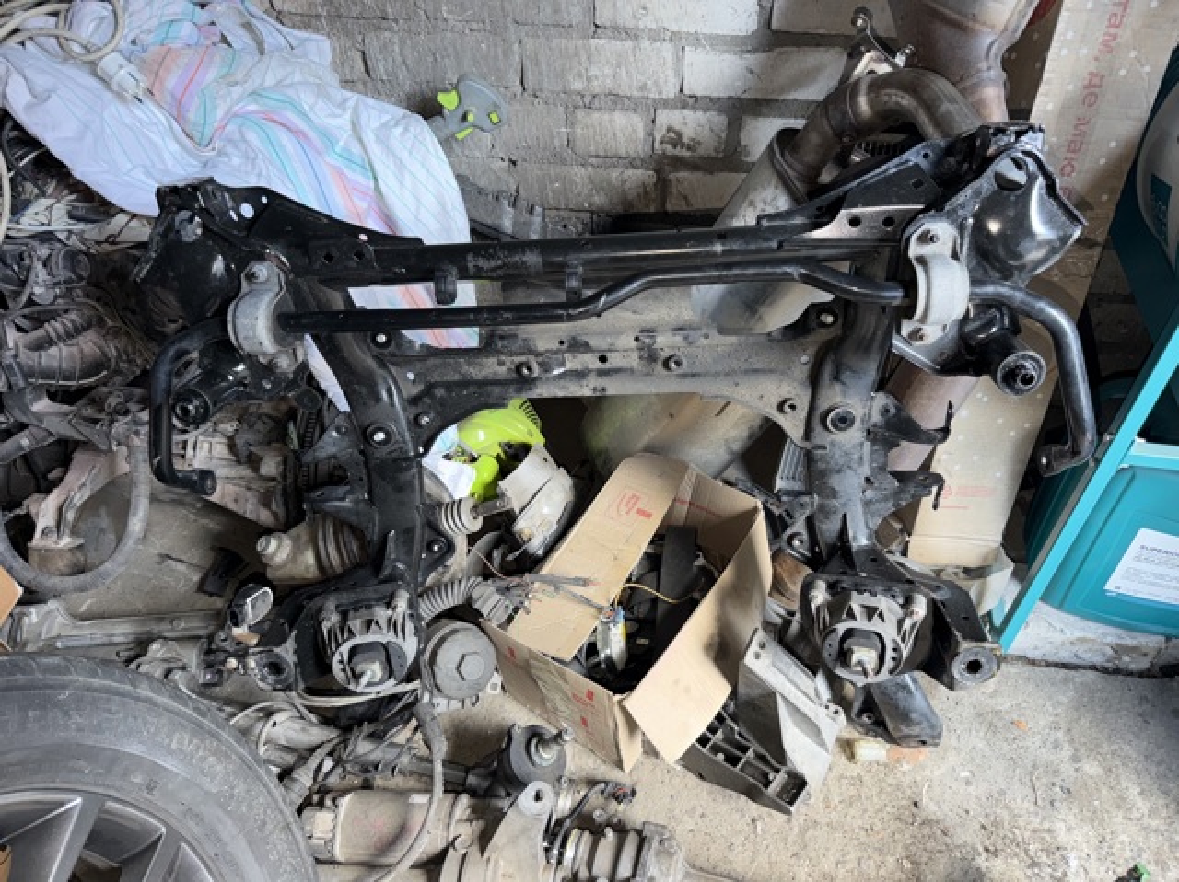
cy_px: 441
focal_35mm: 24
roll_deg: +3.0
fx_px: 817
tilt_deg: -44.5
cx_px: 590
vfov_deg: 56.8
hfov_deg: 71.6
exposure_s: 1/30
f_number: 1.78
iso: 80
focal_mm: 6.76
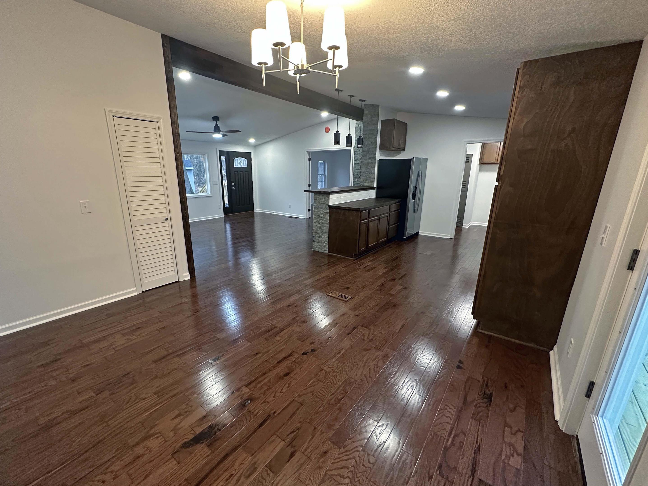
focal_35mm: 15
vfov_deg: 81.7
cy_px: 246
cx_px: 307
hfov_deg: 98.1
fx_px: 281
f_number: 2.2
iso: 320
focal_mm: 2.22
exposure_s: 1/60
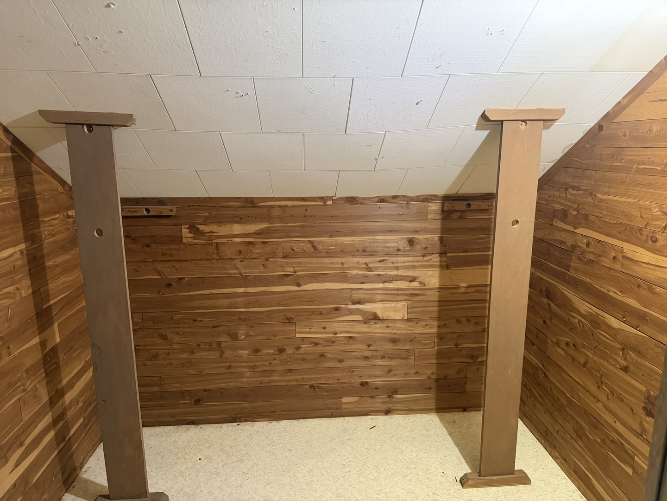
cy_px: 250
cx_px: 334
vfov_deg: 56.8
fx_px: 462
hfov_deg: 71.6
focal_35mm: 24
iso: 640
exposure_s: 1/60
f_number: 1.78
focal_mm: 6.76
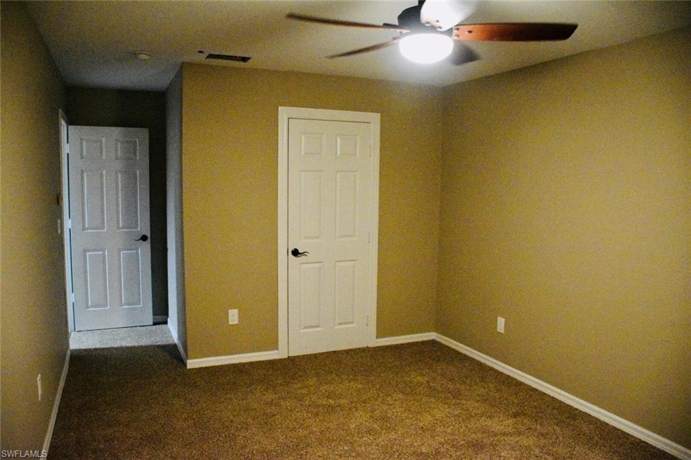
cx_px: 346
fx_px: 518
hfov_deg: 67.4
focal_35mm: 27
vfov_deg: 47.9
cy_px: 230
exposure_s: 1/60
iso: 8000
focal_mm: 18
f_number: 3.5
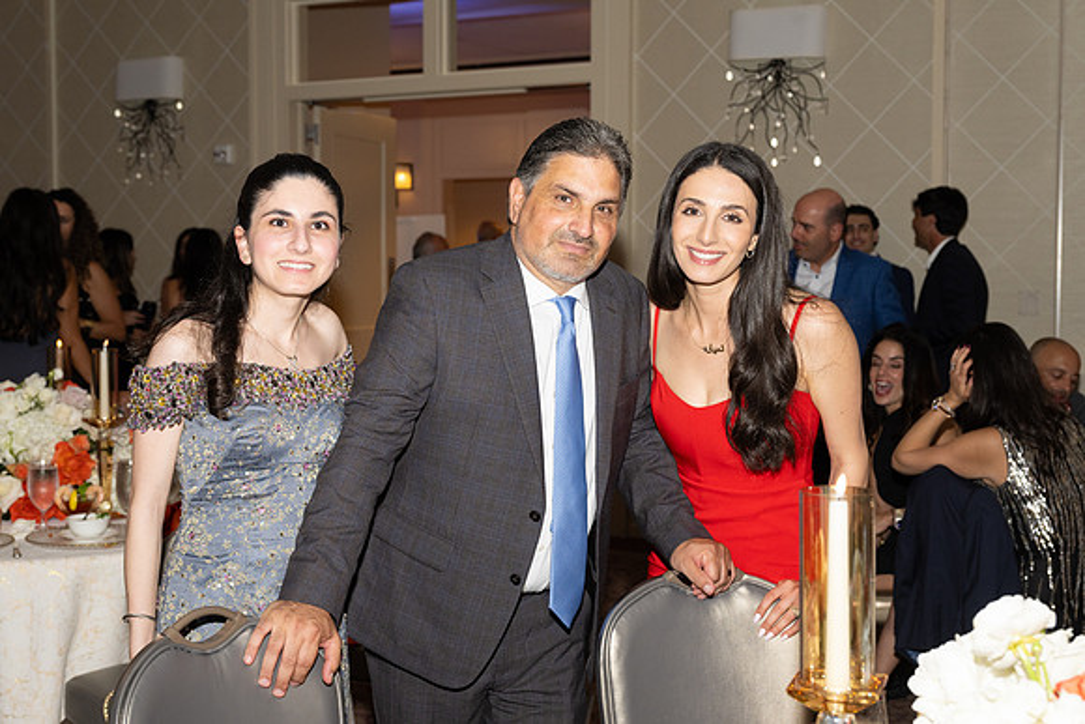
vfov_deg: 26.5
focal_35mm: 51
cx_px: 542
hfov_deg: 38.9
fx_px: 1537
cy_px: 362
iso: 800
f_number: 5.6
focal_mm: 51
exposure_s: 1/100
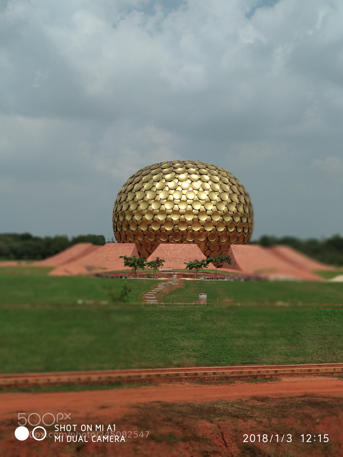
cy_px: 228
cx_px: 172
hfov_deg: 28.0
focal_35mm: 52
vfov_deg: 36.8
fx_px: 687
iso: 100
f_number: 2.6
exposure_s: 1/1320
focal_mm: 5.99
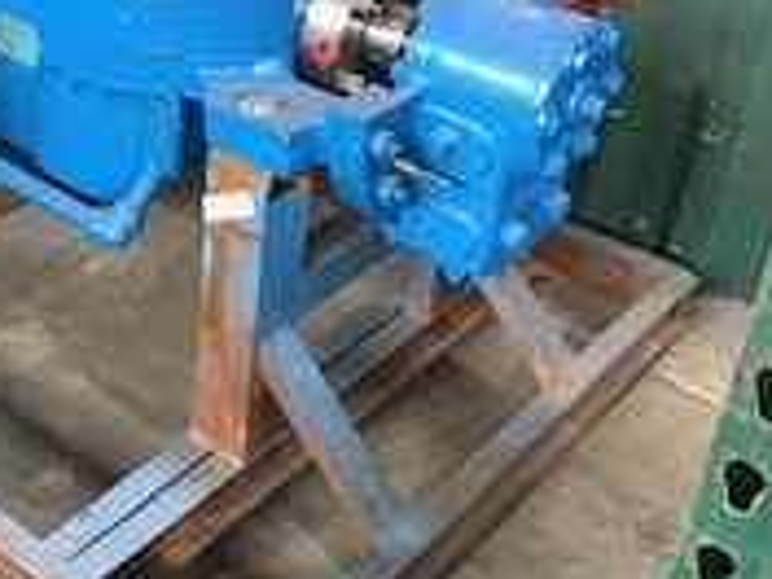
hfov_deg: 31.2
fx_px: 1316
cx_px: 79
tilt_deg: -27.6
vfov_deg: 24.6
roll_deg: -2.2
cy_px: 162
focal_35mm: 59
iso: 100
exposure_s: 1/17
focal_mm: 4.25
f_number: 1.8
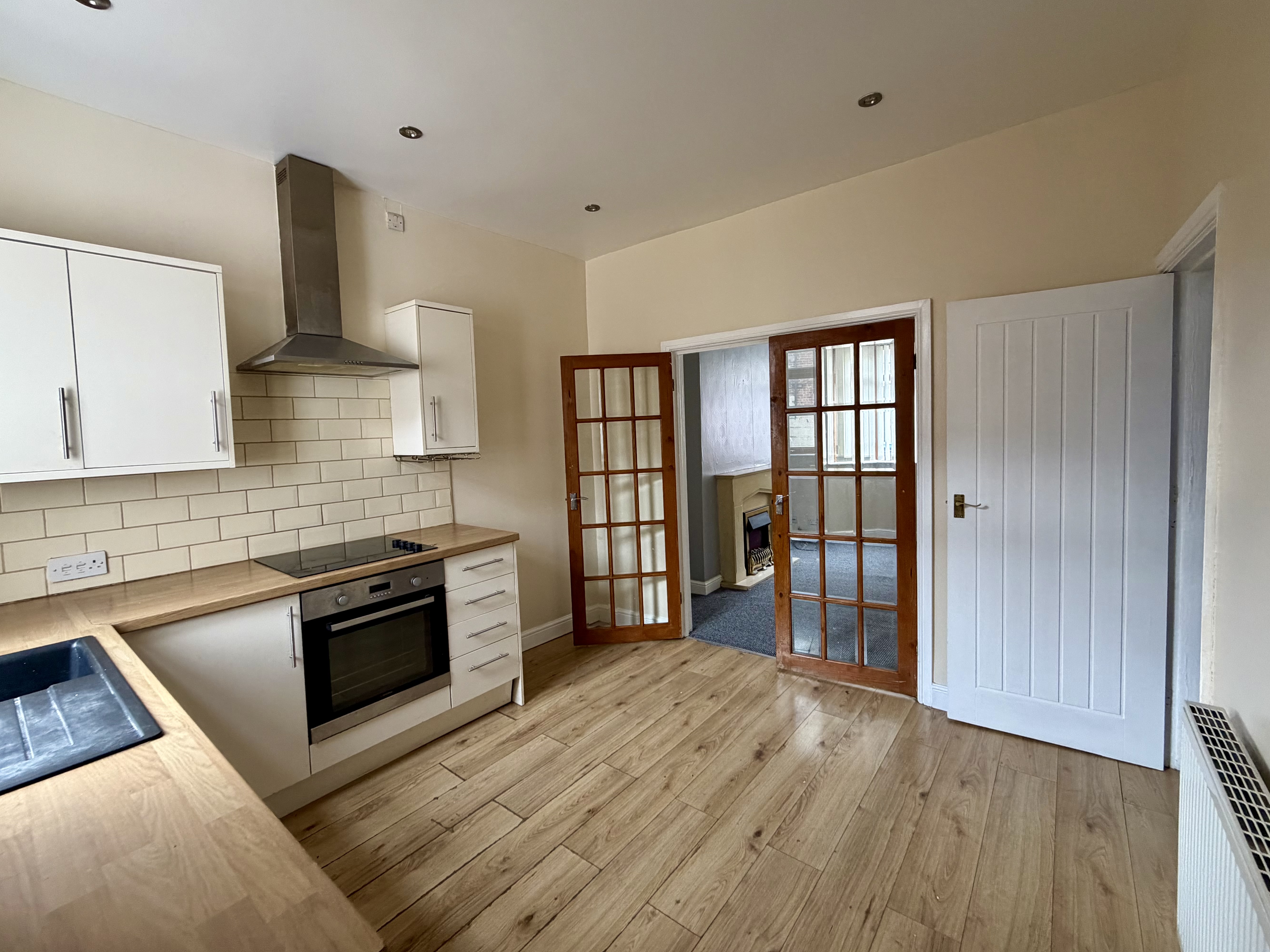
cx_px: 638
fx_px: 550
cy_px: 453
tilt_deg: -2.9
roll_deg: +2.0
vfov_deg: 81.7
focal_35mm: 15
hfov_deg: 98.2
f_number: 2.2
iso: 250
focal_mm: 2.22
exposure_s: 1/121
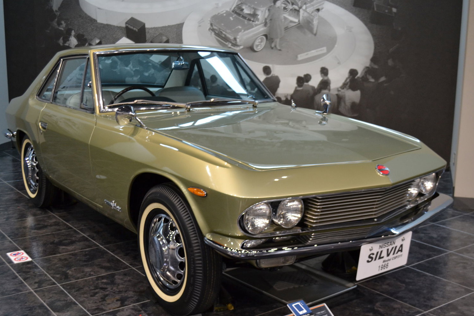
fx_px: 553
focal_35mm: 42
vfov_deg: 31.9
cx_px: 237
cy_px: 165
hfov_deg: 46.4
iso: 720
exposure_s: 1/60
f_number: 4.2
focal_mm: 26
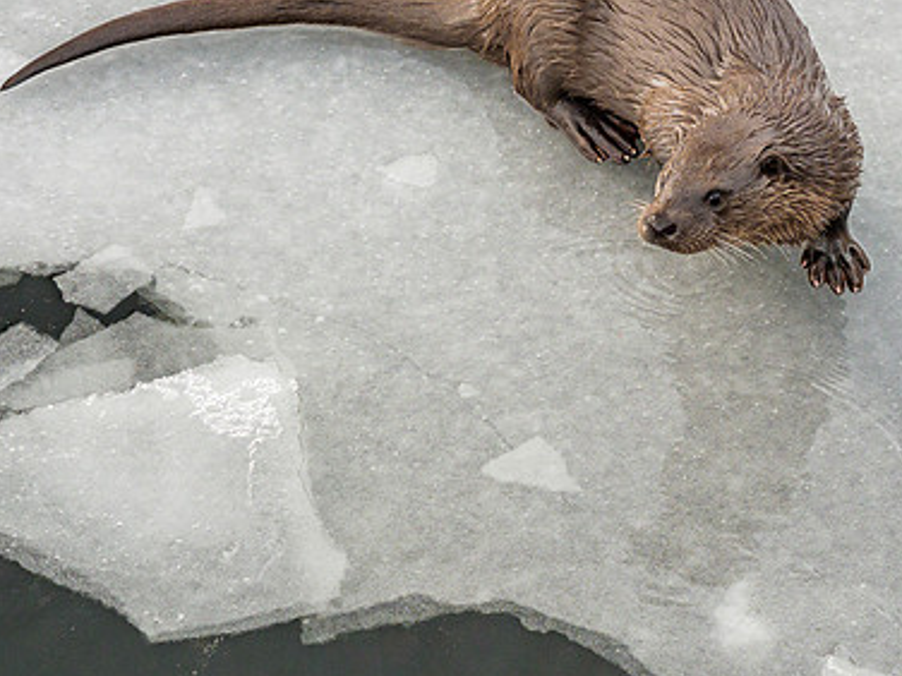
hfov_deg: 12.1
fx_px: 4247
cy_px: 186
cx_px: 709
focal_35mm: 163
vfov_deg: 9.1
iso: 200
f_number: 4
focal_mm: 40
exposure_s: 1/250
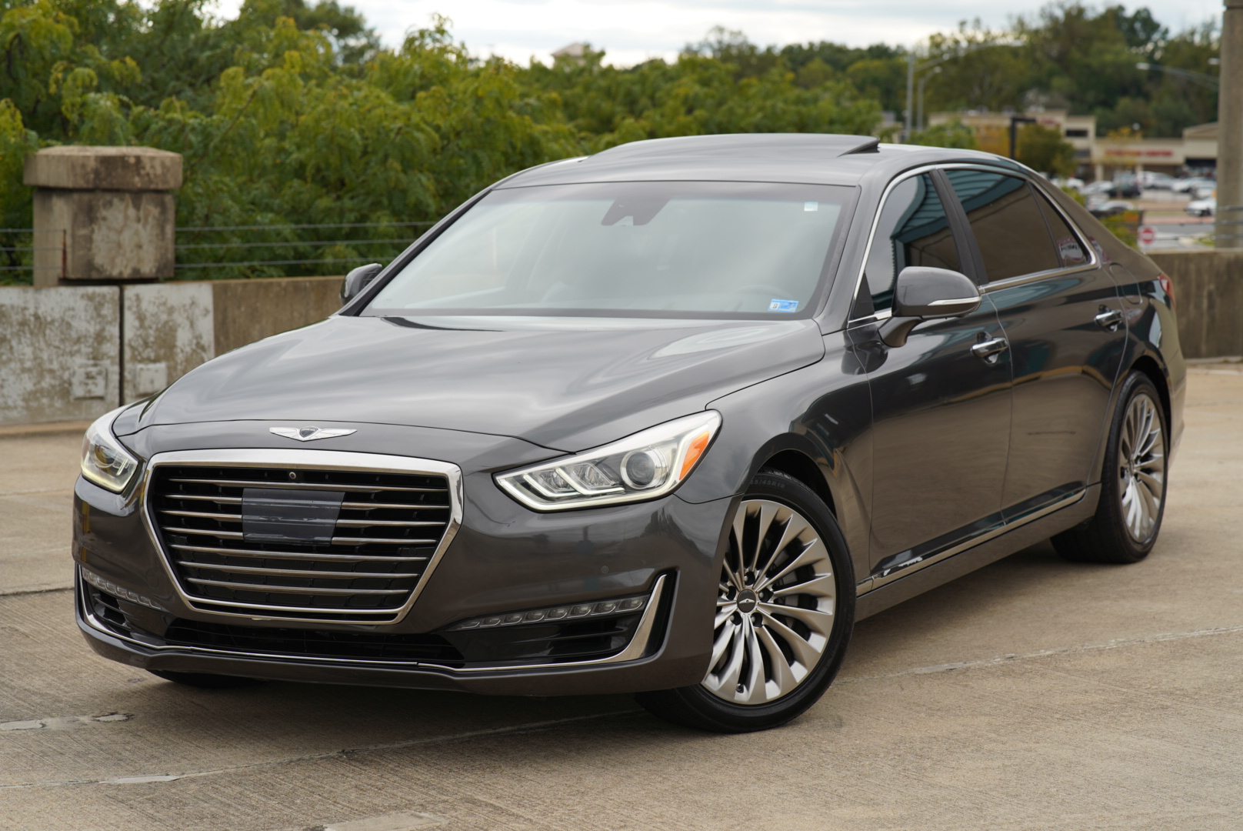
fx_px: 2937
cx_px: 622
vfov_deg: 16.1
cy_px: 416
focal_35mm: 85
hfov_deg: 23.9
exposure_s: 1/200
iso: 100
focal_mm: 85
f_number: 4.5
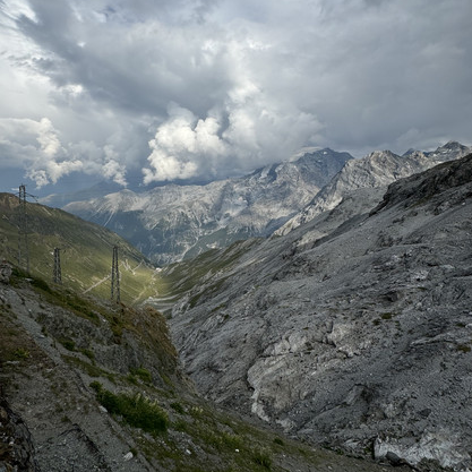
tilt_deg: -2.1
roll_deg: -0.5
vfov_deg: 77.5
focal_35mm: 19
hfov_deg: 77.4
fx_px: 293
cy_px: 213
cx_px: 208
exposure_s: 1/2985
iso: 50
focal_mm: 2.22
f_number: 2.2
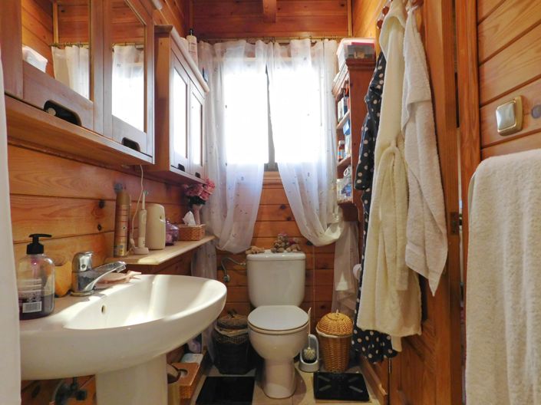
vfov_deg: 58.8
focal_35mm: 23
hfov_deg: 74.0
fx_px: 359
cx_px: 270
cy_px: 202
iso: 250
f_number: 3
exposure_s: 1/30
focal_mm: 4
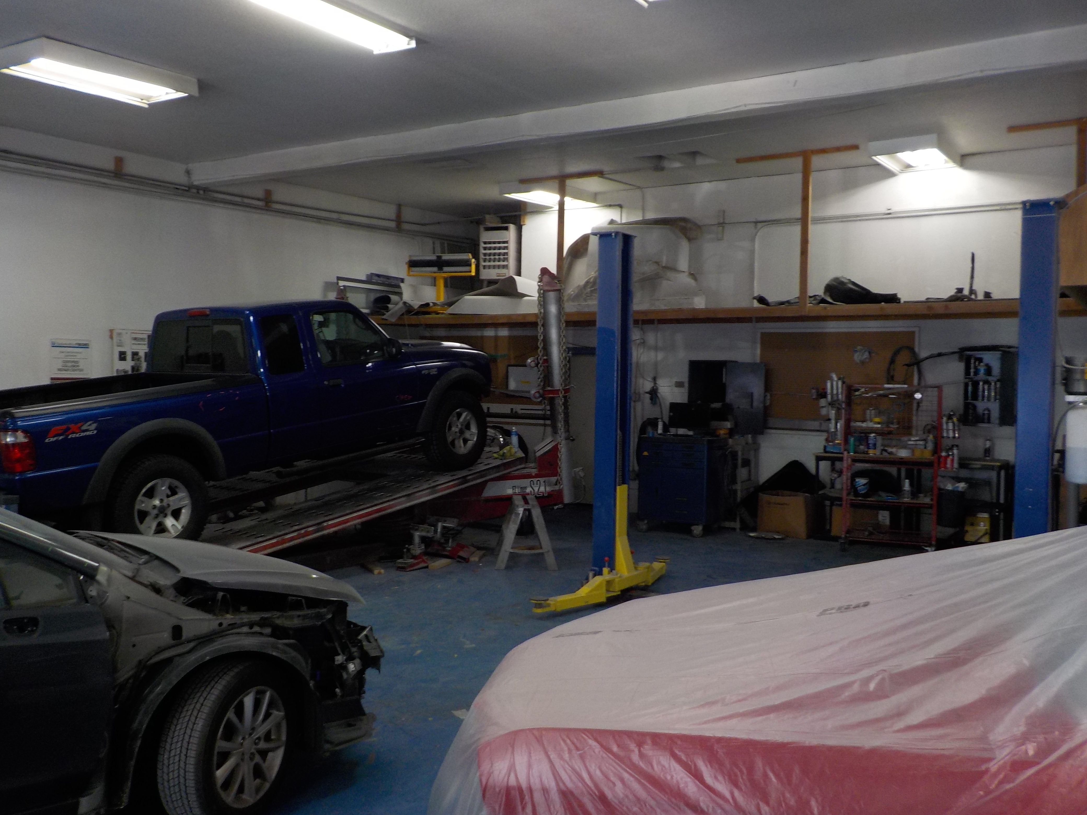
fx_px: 942
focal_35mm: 30
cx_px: 544
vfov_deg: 46.8
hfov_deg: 60.0
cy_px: 408
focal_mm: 4.1
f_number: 3.3
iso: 140
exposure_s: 1/30
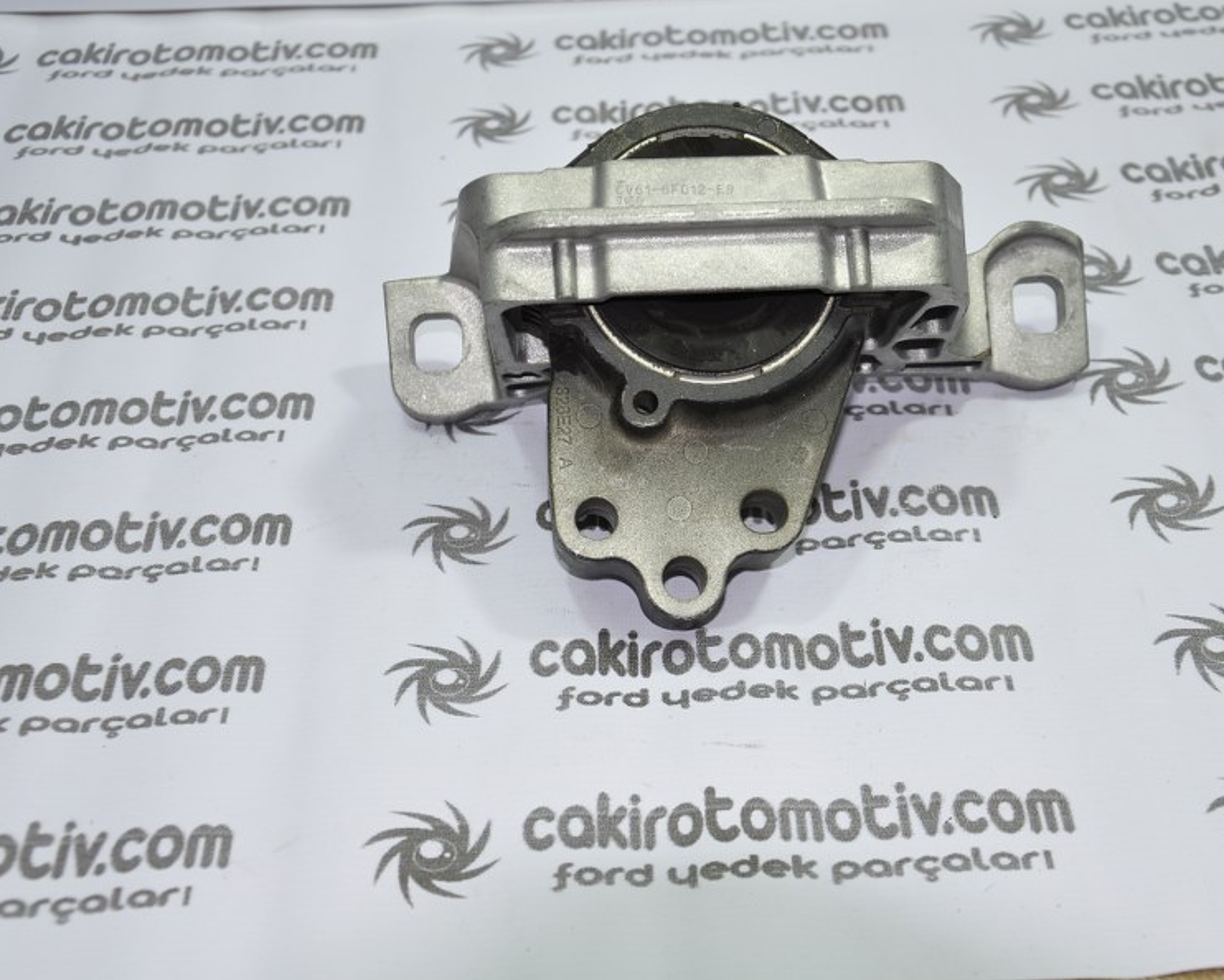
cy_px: 488
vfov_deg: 26.2
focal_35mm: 58
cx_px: 698
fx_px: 2102
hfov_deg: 32.4
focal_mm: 34
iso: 200
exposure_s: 1/40
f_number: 5
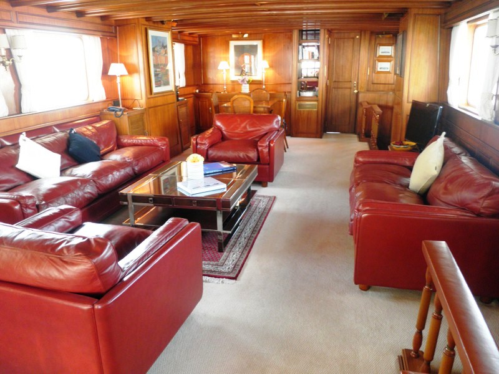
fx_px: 375
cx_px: 250
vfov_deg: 53.1
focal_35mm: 26
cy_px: 187
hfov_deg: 67.3
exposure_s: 1/20
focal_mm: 4.7
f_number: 2.8
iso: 160
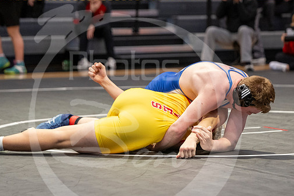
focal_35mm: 157
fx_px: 1282
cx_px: 165
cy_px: 159
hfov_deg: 13.1
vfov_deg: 8.7
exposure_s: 1/1000
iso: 3200
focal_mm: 96
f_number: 2.8
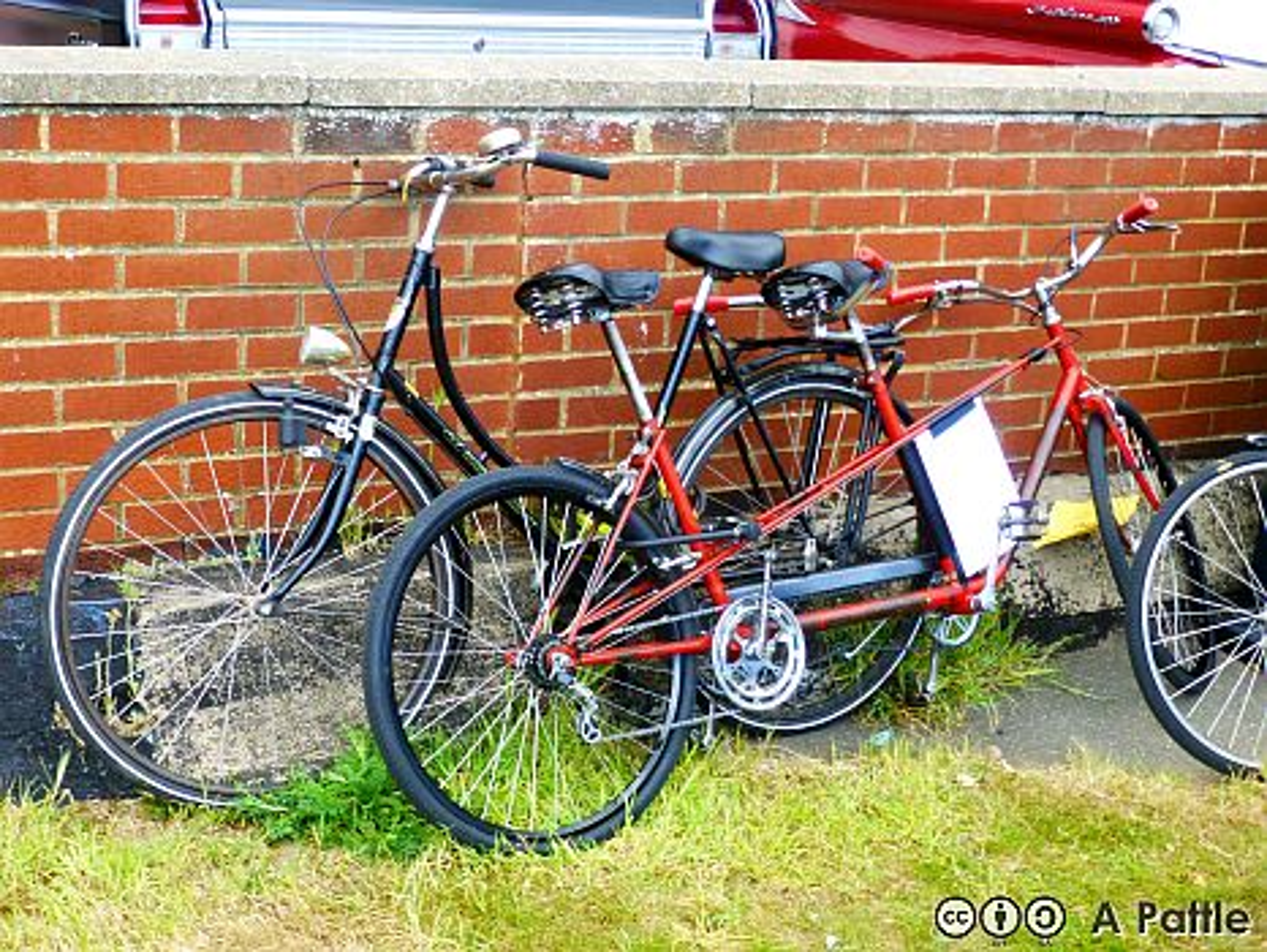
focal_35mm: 41
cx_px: 634
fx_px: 1501
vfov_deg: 35.2
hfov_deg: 45.8
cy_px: 476
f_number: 3.9
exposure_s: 1/125
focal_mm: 7.4
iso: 100
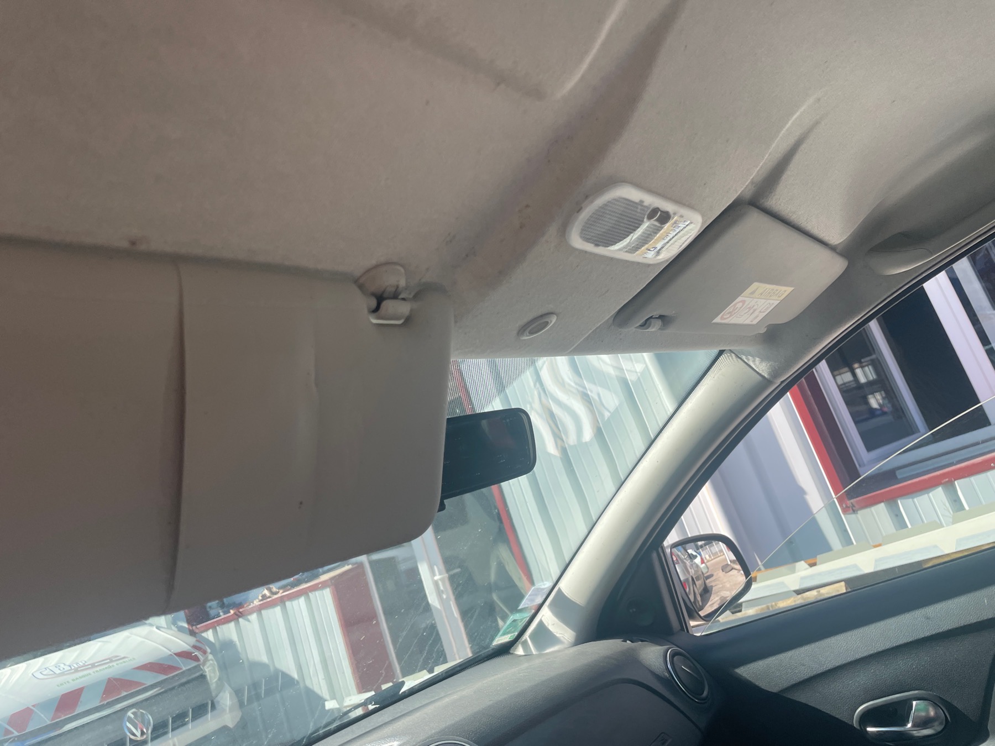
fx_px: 747
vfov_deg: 53.1
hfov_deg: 67.3
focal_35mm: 26
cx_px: 498
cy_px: 373
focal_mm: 4.2
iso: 32
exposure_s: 1/831
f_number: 1.6
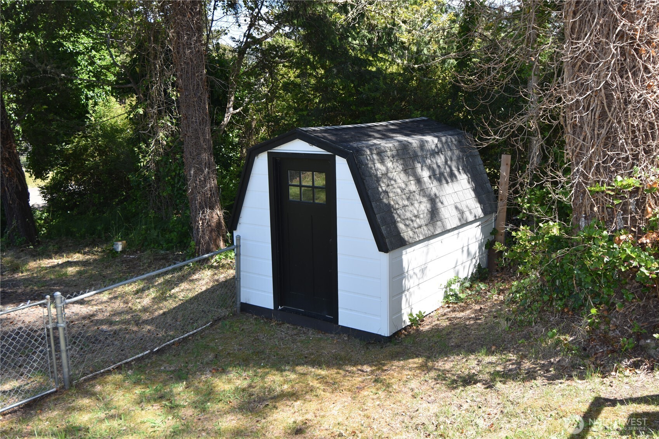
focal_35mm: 36
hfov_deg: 53.1
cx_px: 330
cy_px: 220
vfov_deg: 36.9
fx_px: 659
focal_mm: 24
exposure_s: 1/160
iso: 100
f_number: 6.3
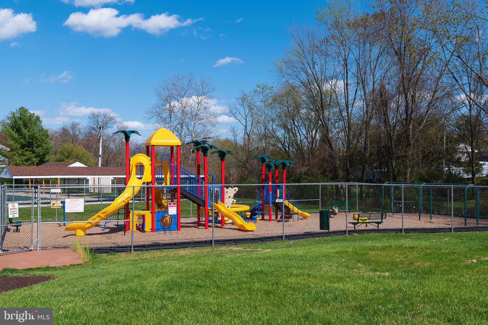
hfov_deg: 54.4
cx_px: 244
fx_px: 474
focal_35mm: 35
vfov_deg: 37.8
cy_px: 162
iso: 320
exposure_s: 1/320
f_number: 16
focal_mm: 35
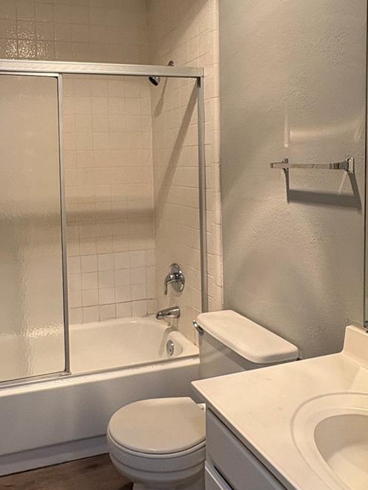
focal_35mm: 32
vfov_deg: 56.5
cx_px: 107
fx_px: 454
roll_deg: +0.9
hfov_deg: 43.2
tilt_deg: -4.0
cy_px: 201
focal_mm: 2.22
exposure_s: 1/120
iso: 200
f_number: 2.2
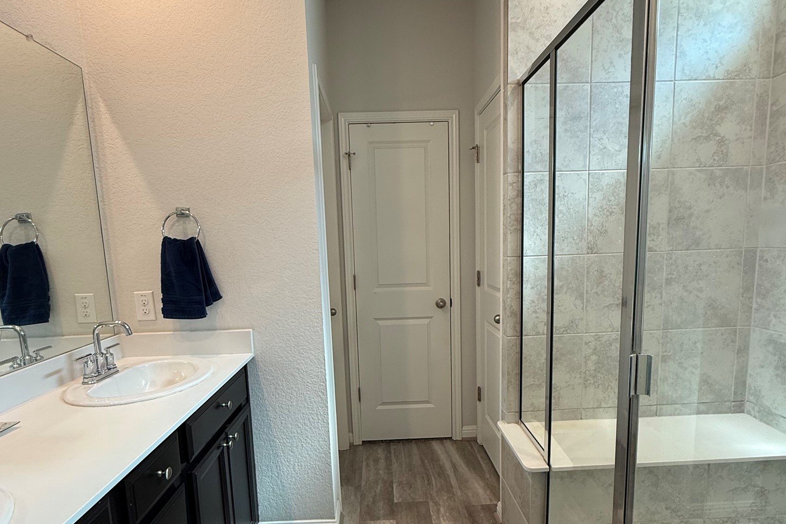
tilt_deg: -6.6
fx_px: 437
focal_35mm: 20
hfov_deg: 84.0
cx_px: 389
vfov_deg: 61.6
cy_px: 300
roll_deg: +1.4
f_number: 2.2
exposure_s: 1/120
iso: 160
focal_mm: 2.22
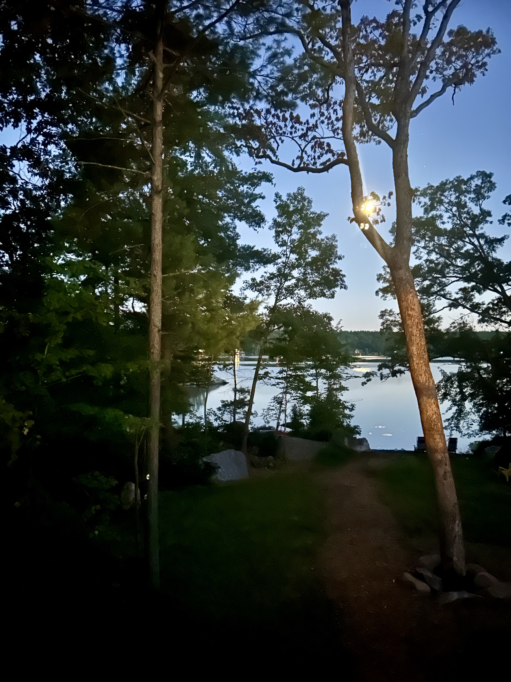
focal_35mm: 26
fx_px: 512
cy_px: 341
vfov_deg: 67.3
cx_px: 256
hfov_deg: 53.1
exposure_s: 1/2
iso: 3200
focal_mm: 5.7
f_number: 1.5
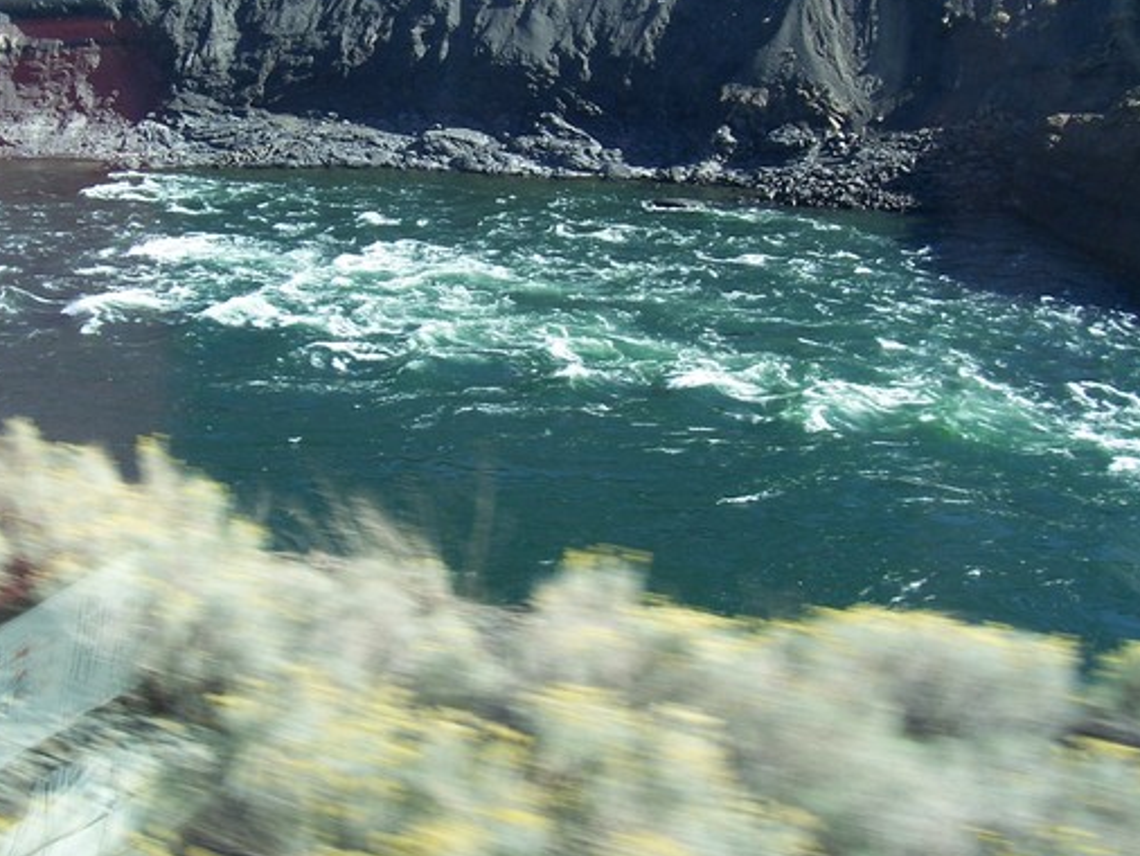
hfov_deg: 43.7
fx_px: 1417
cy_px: 327
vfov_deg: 33.5
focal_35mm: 43
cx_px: 473
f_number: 5.6
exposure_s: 1/125
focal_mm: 5.6
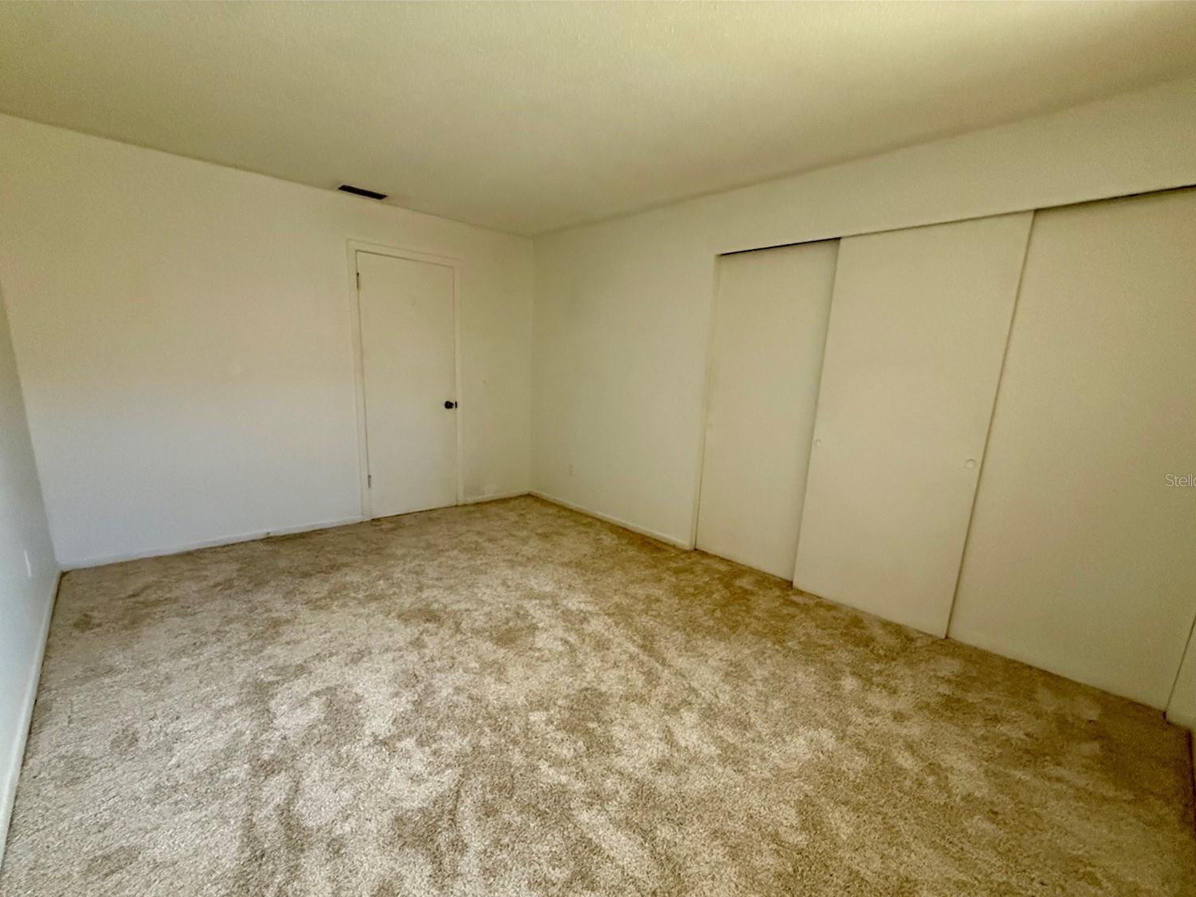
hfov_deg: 98.2
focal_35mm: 15
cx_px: 600
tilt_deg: -12.4
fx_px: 518
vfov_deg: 81.6
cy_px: 480
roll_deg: -2.4
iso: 800
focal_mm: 2.22
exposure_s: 1/60
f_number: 2.2
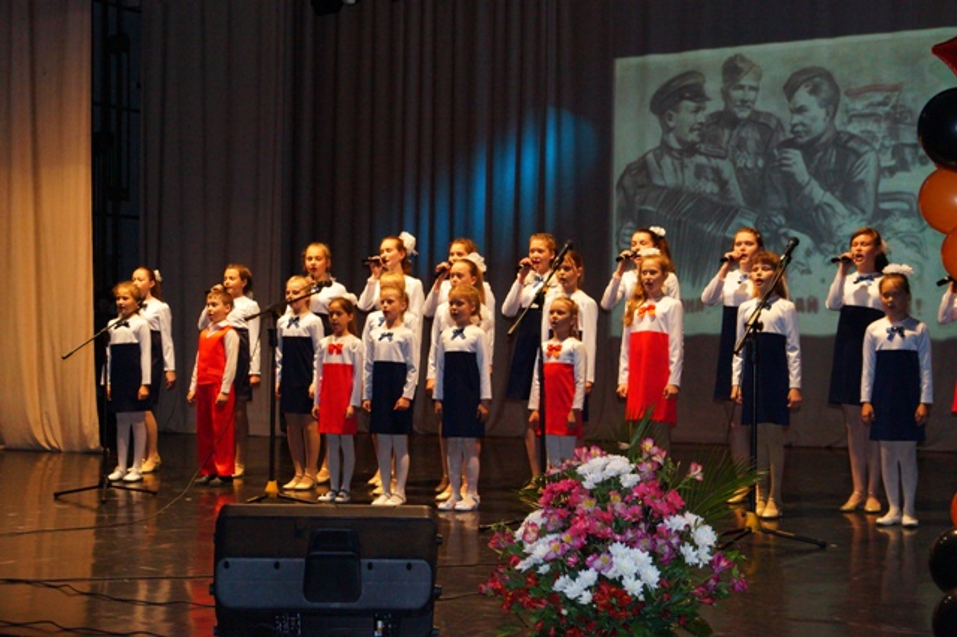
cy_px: 318
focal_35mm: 57
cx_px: 478
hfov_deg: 35.1
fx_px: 1514
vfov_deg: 23.8
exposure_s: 1/60
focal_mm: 38
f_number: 5.6
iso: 3200
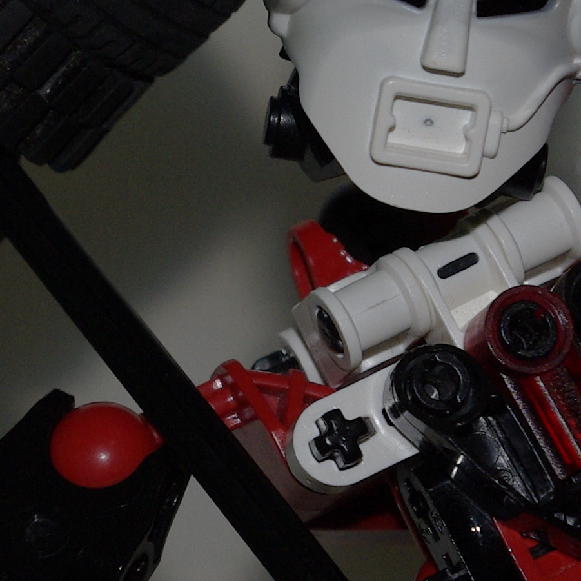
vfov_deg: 7.1
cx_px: 158
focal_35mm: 247
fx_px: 4687
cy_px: 178
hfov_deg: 7.1
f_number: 8
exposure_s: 1/60
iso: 400
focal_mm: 45
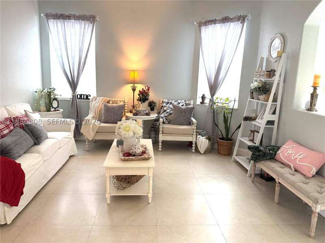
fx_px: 225
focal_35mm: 24
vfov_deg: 56.8
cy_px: 122
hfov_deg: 71.6
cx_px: 162
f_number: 1.78
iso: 250
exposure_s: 1/120
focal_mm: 6.76
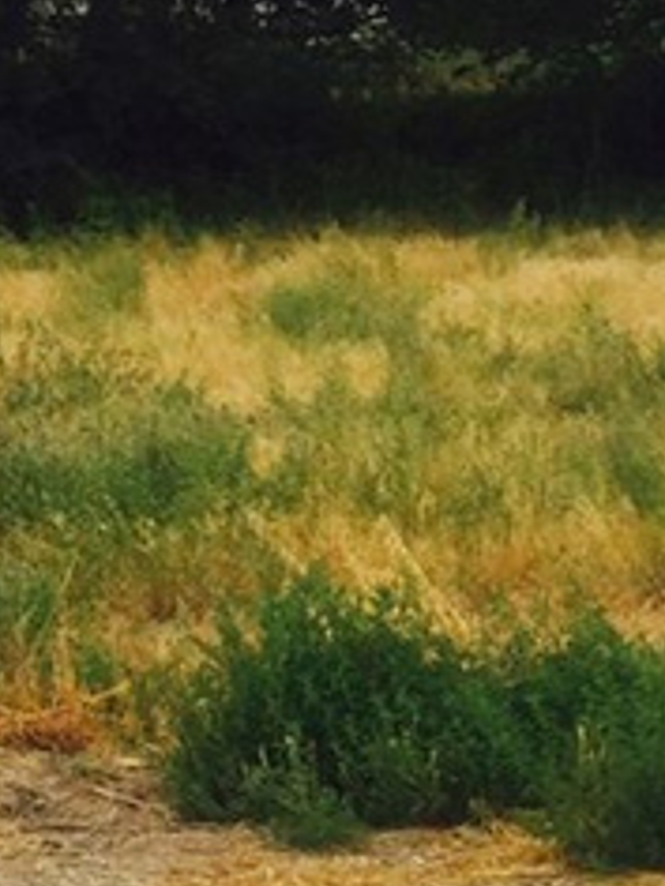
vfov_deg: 15.2
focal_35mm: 126
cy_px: -116
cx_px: -500
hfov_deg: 11.0
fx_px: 3227
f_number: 2.2
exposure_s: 1/181
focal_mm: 4.15
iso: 32
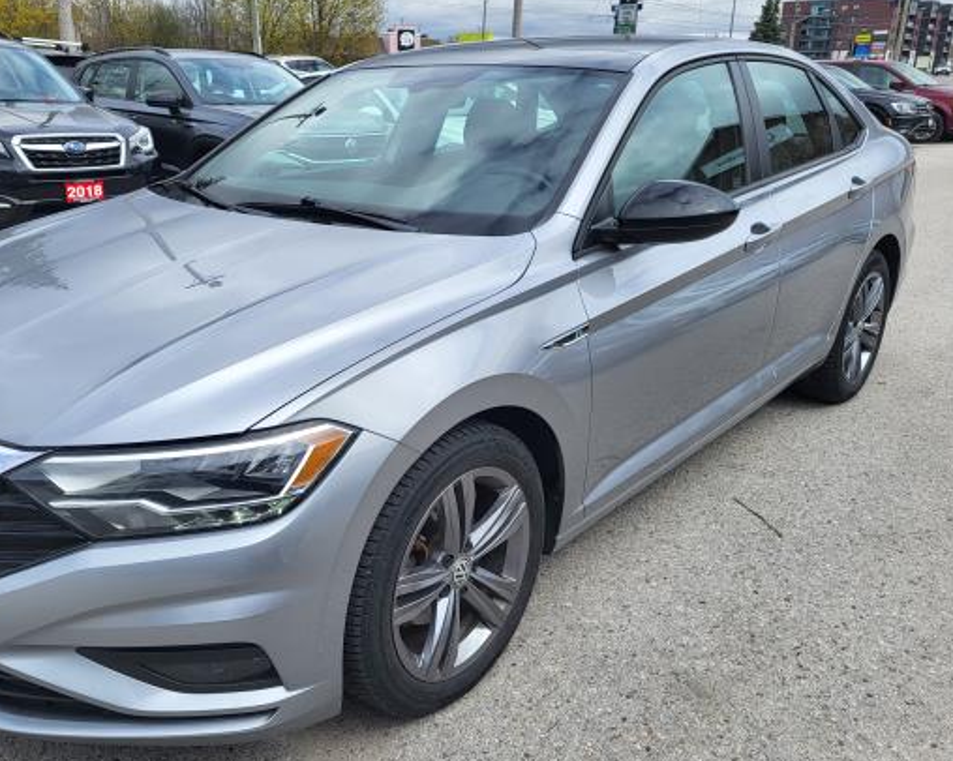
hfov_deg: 55.2
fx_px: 902
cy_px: 382
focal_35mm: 32
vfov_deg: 45.8
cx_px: 373
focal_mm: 5.4
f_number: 1.8
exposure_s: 1/2186
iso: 40
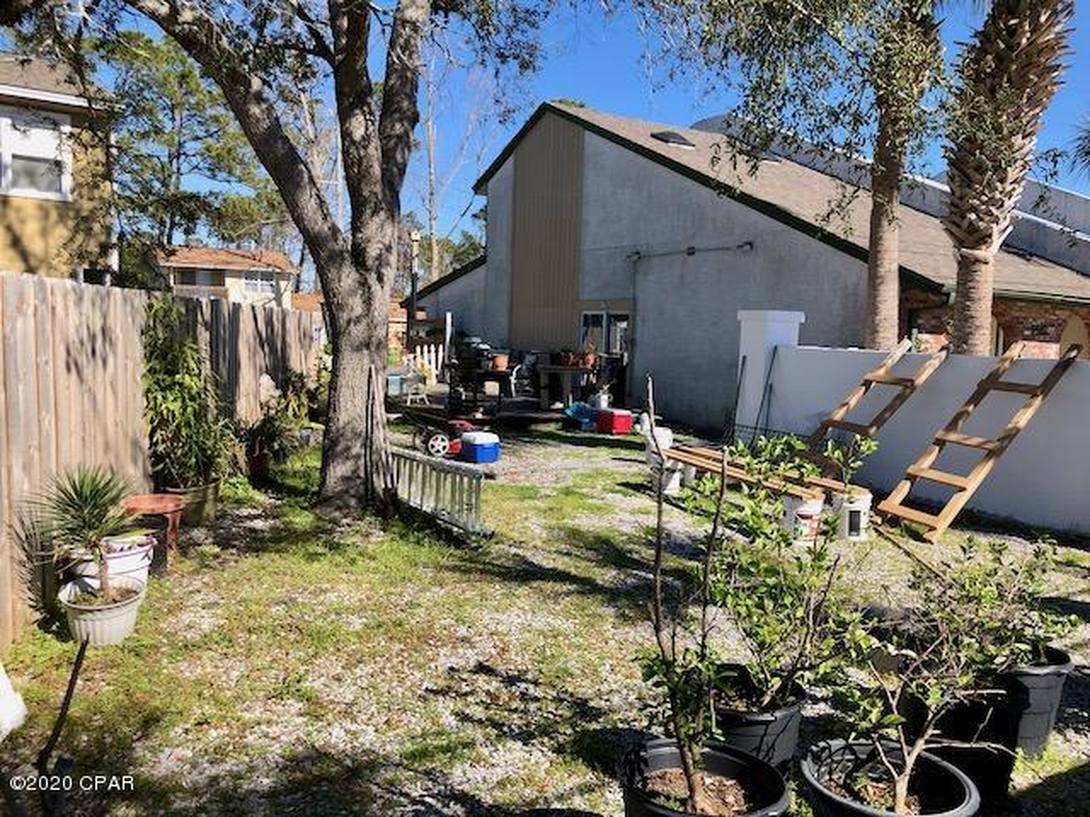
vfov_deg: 49.7
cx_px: 545
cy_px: 408
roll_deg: -1.0
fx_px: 882
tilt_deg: -4.2
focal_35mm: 28
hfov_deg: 63.4
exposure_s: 1/1297
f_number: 1.8
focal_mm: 4
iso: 20
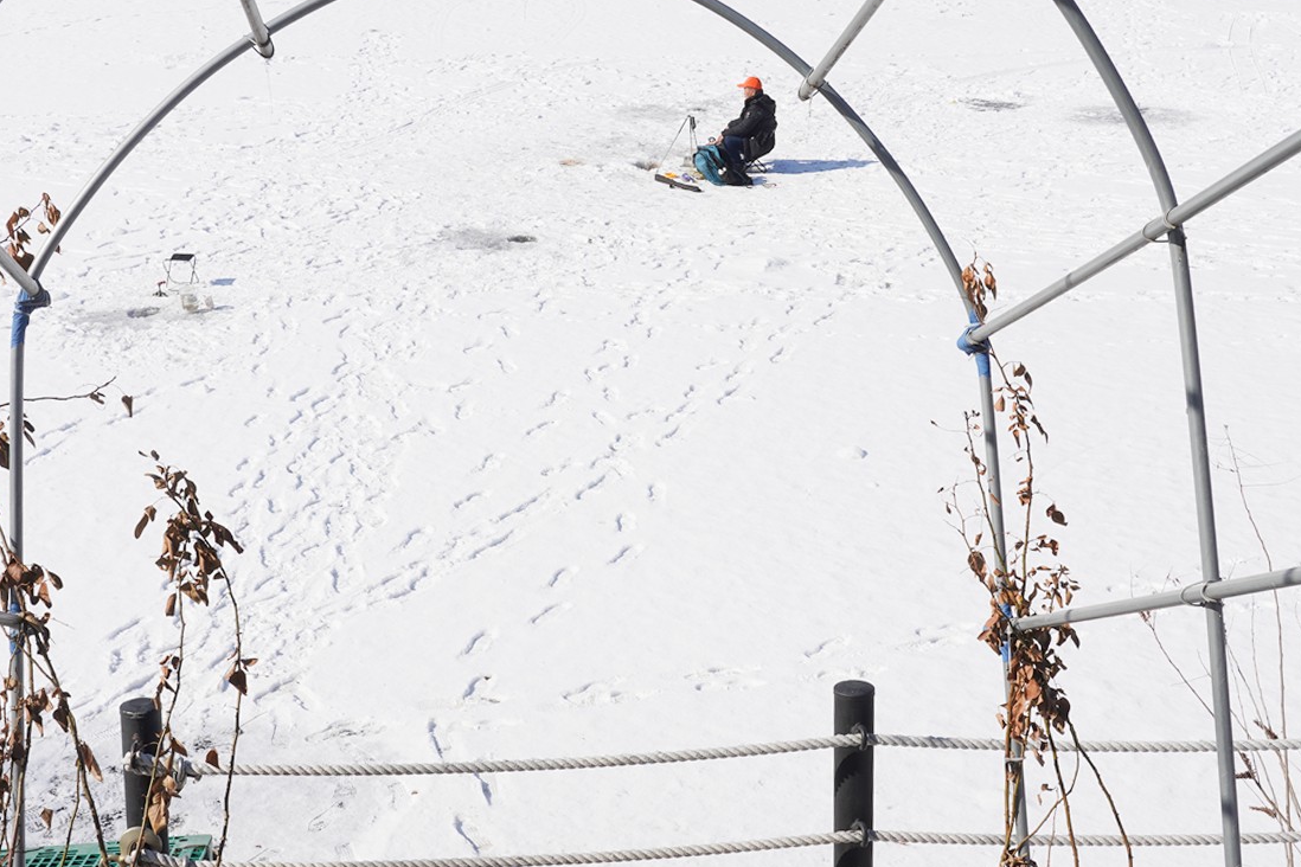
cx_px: 624
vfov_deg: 26.5
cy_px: 412
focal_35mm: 51
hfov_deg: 38.9
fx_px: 1843
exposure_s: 1/100
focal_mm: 28
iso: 100
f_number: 18
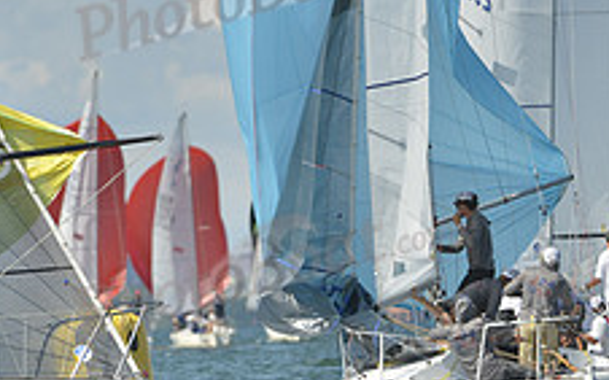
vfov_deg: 1.7
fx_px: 13006
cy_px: 168
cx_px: -62
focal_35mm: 784
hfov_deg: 2.7
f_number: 6.3
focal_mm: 300
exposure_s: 1/1250
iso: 200
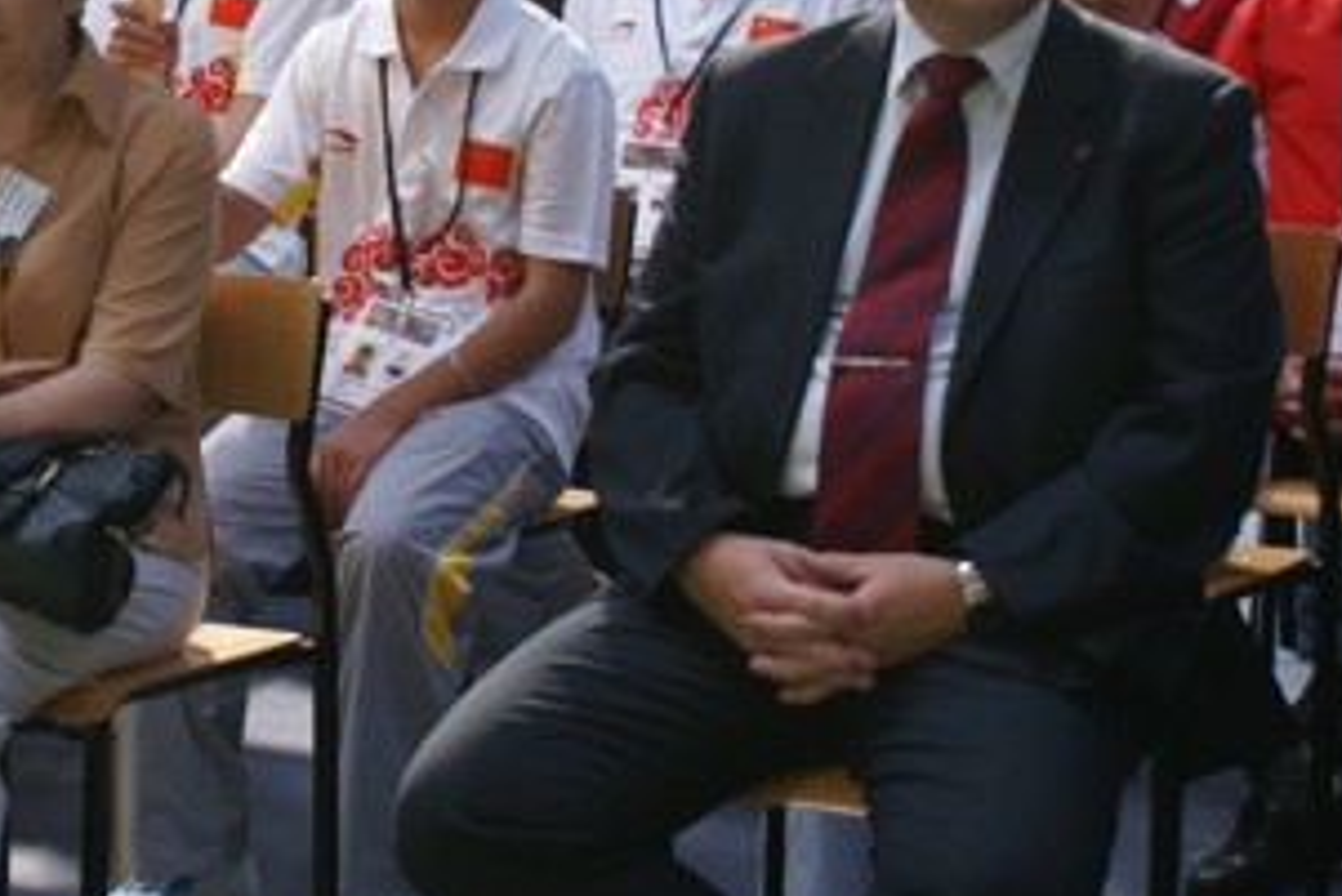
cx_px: 120
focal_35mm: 122
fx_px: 4556
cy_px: 285
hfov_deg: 16.5
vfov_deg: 11.2
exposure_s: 1/50
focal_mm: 35
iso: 200
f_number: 5.6
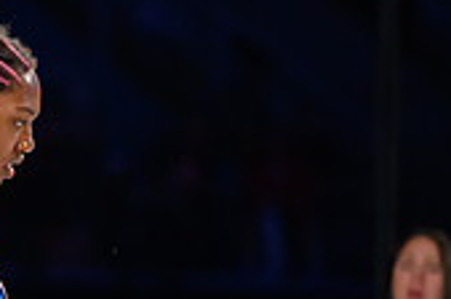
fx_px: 7365
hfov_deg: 3.5
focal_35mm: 589
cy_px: 385
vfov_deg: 2.3
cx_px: -199
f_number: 2.8
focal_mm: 160
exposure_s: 1/800
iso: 4500
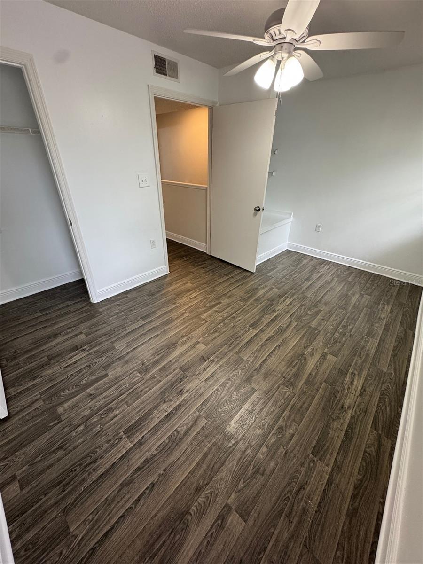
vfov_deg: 102.1
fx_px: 228
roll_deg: -1.5
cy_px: 282
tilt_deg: -26.4
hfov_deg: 85.7
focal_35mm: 14
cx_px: 212
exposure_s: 1/120
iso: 250
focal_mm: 2.22
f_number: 2.2
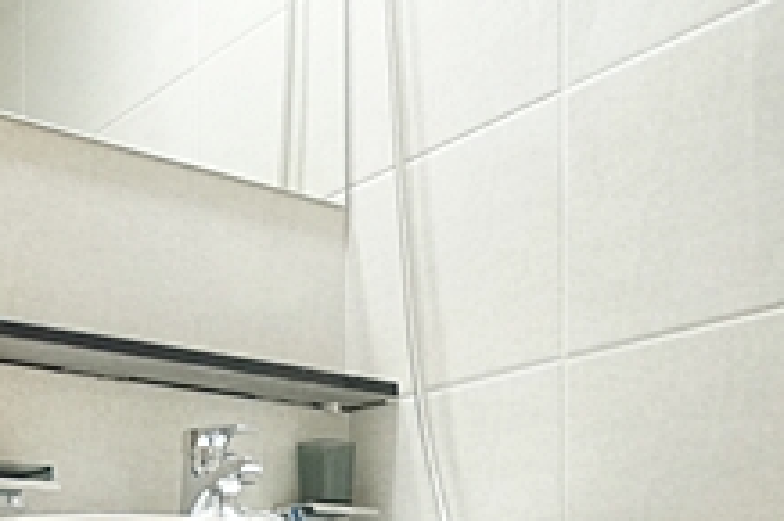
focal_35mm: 55
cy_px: 625
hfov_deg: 36.0
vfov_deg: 22.6
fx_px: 1197
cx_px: 270
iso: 800
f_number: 4
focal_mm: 10
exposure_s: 1/50
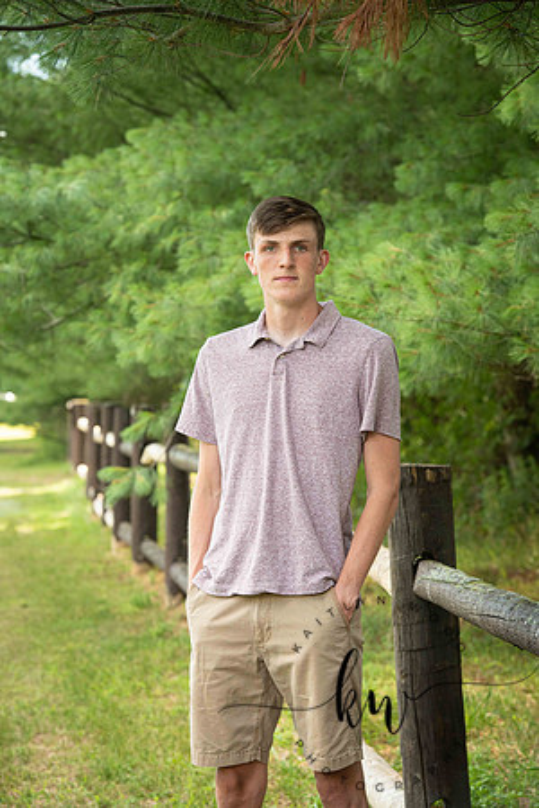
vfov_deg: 16.8
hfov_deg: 11.2
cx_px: 270
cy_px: 404
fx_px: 2740
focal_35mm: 122
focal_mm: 122
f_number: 6.3
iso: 500
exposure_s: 1/200
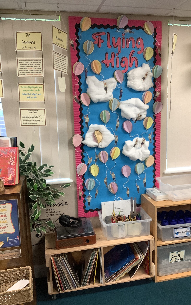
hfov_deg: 38.2
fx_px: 275
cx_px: 109
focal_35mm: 33
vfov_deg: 58.1
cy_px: 153
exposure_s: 1/60
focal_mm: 3.3
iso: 160
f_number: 2.4
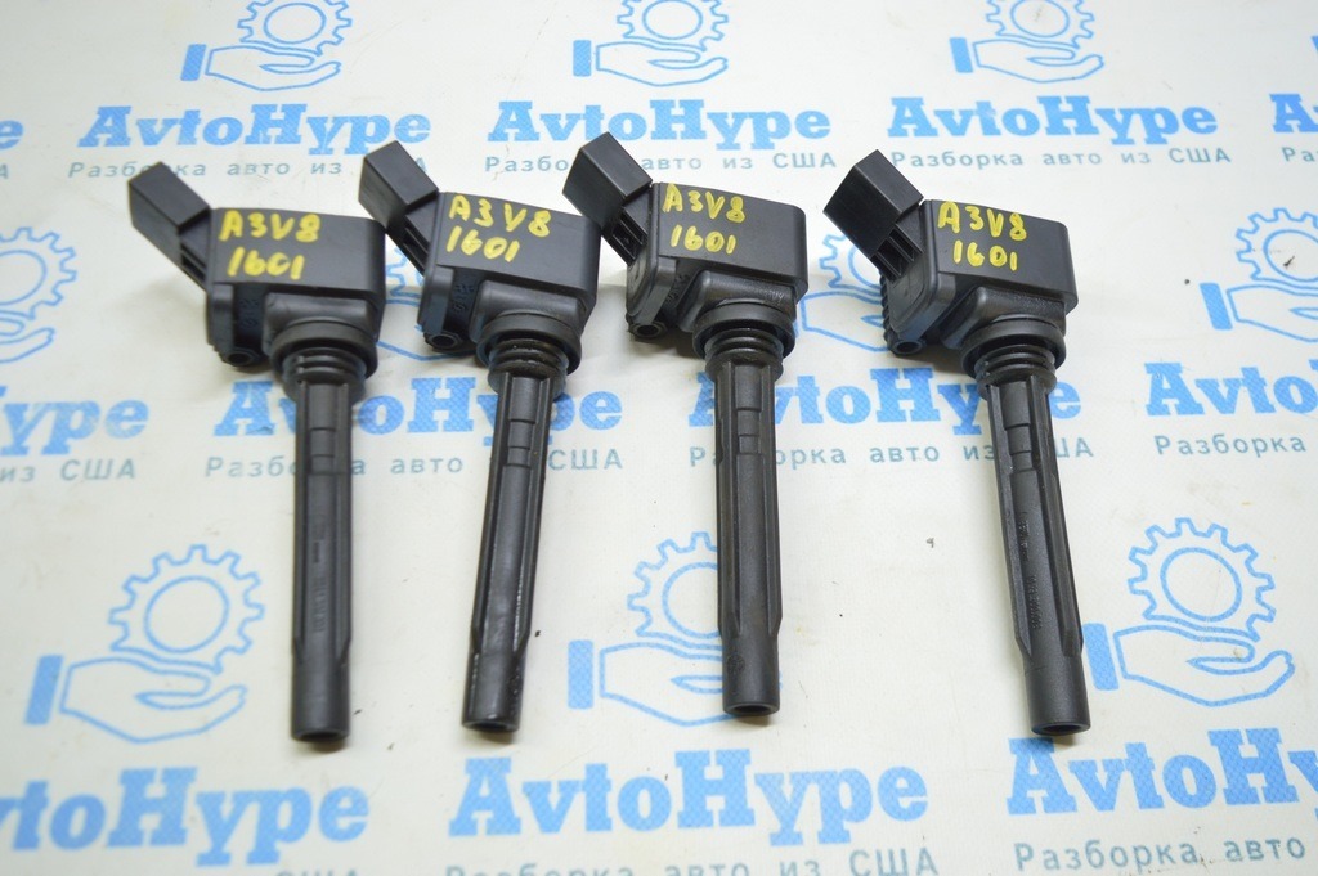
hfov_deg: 57.3
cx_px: 659
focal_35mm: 33
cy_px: 438
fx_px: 1207
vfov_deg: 39.9
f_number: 3.8
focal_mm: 22
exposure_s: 1/40
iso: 400
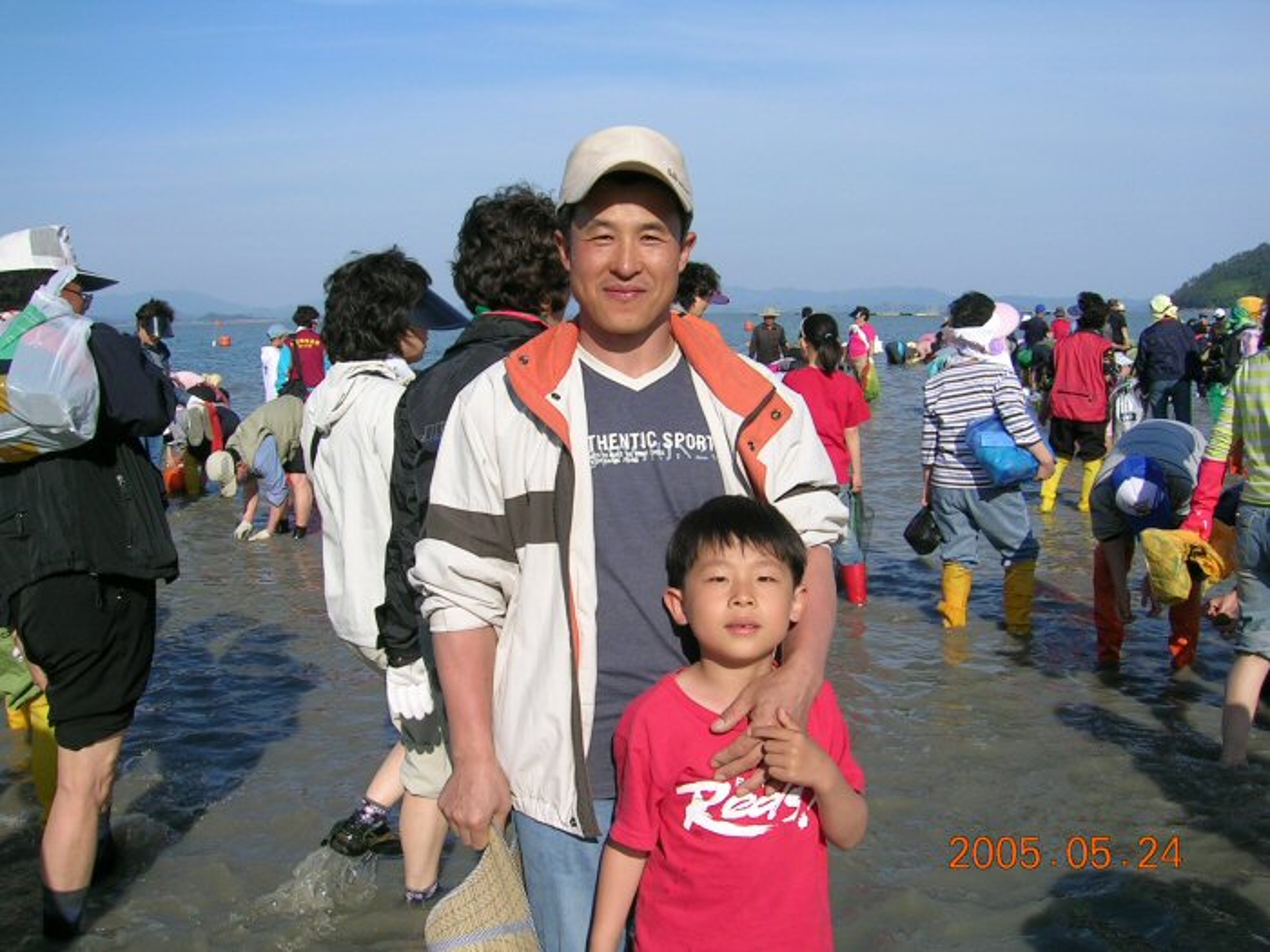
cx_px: 635
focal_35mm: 35
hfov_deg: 52.6
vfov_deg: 40.7
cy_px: 476
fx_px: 1284
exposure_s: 1/581
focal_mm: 5.4
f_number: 4.8
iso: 50
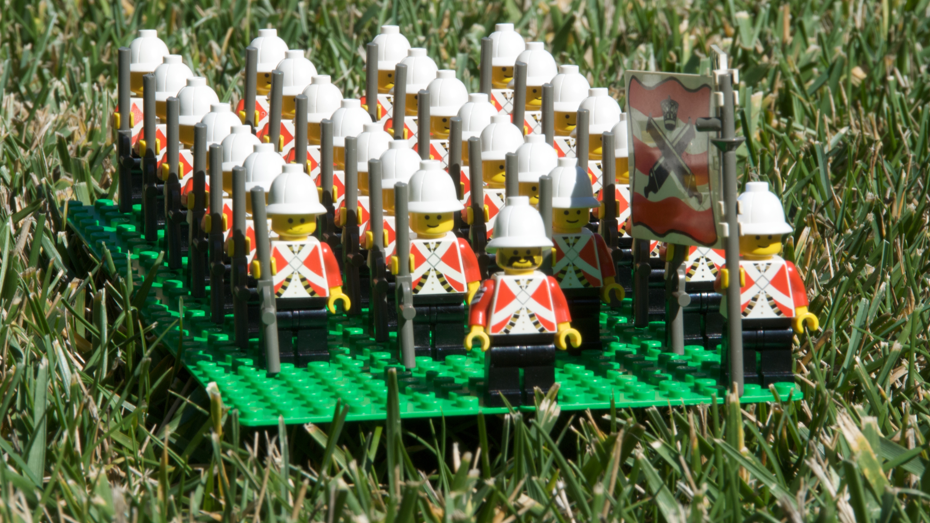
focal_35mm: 315
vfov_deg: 3.9
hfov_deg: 6.9
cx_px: 465
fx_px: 7768
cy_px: 238
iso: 180
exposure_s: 1/30
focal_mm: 200
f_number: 36
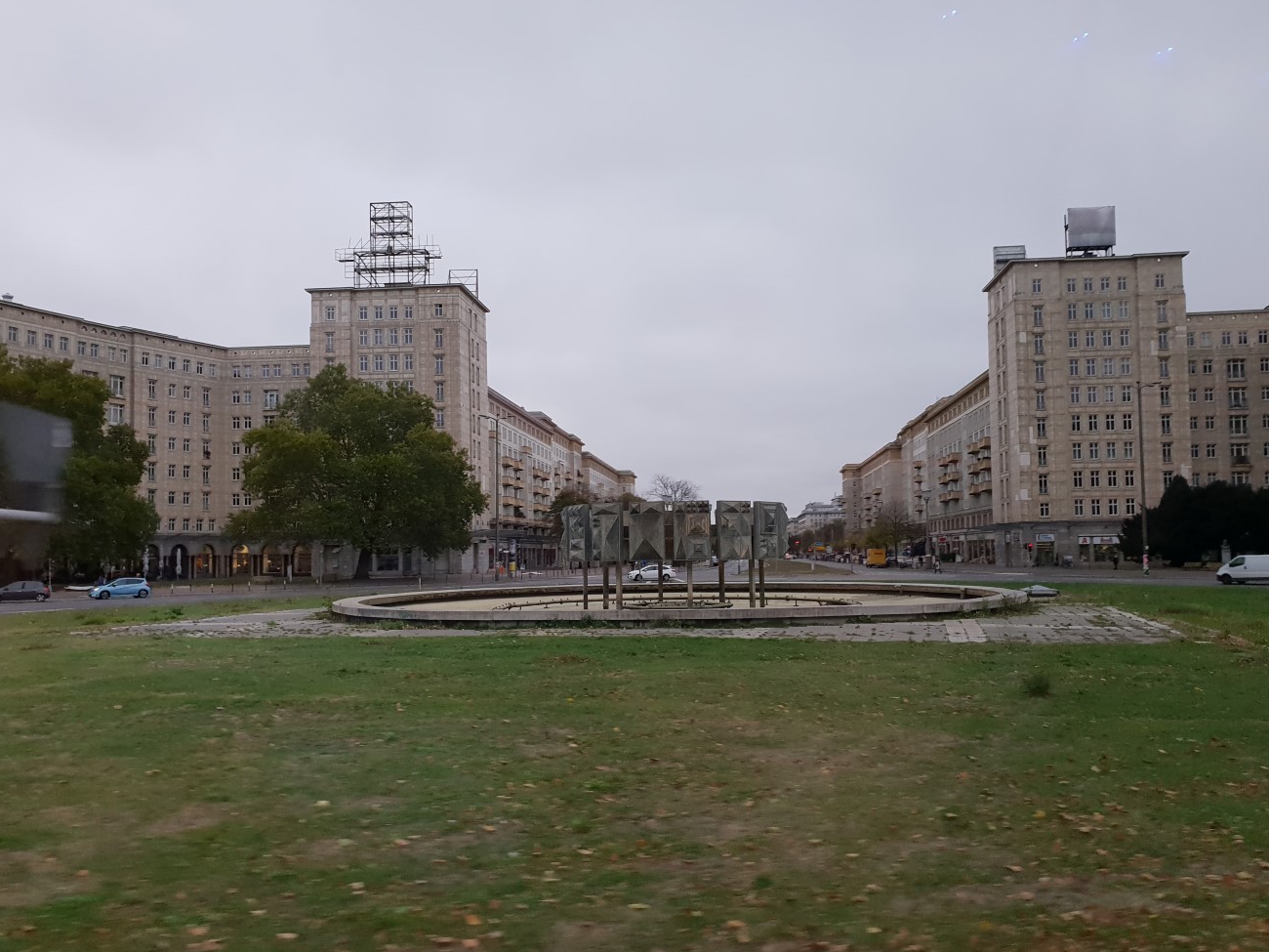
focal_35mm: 28
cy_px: 486
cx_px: 662
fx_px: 1026
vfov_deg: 49.7
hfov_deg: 63.4
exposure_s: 1/50
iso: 200
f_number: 2.4
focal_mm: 4.3
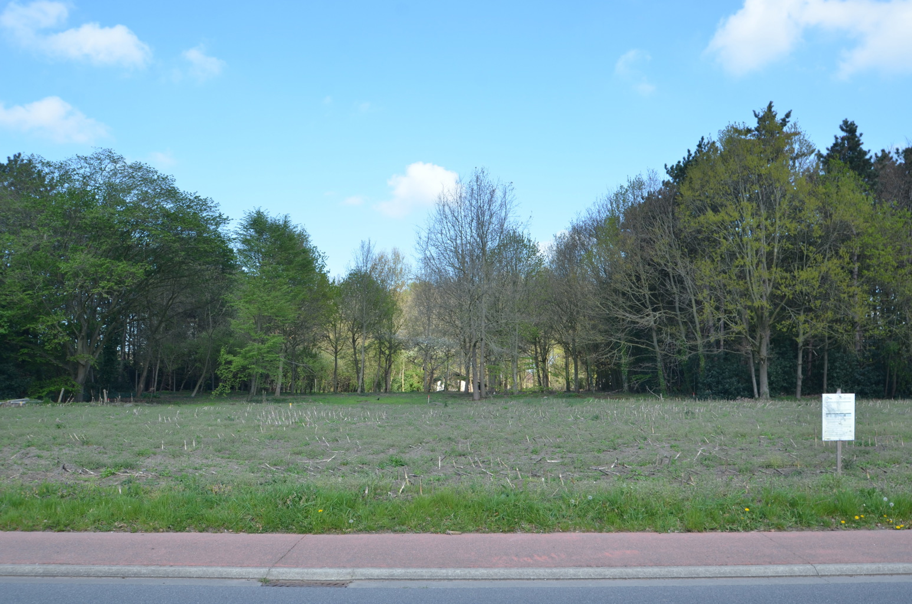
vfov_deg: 41.5
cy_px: 302
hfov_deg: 59.6
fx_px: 796
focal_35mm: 32
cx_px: 456
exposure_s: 1/250
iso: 200
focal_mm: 21
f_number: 8
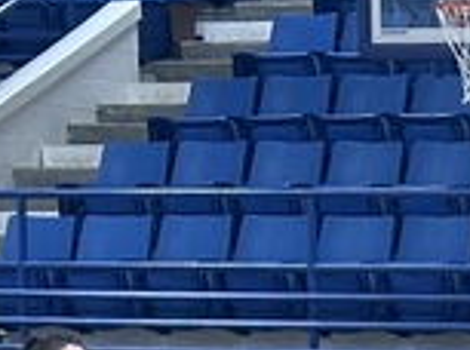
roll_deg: -0.9
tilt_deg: -7.8
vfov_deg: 4.4
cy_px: 1016
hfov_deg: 6.0
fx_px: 4362
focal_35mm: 322
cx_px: 1044
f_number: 1.78
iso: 125
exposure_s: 1/60
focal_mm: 6.86
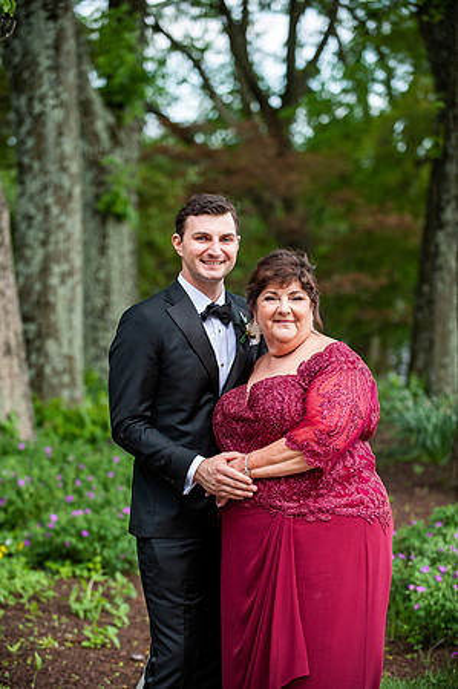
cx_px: 229
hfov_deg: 12.4
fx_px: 2104
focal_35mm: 110
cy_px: 344
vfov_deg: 18.6
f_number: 3.5
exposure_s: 1/800
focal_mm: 110
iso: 640
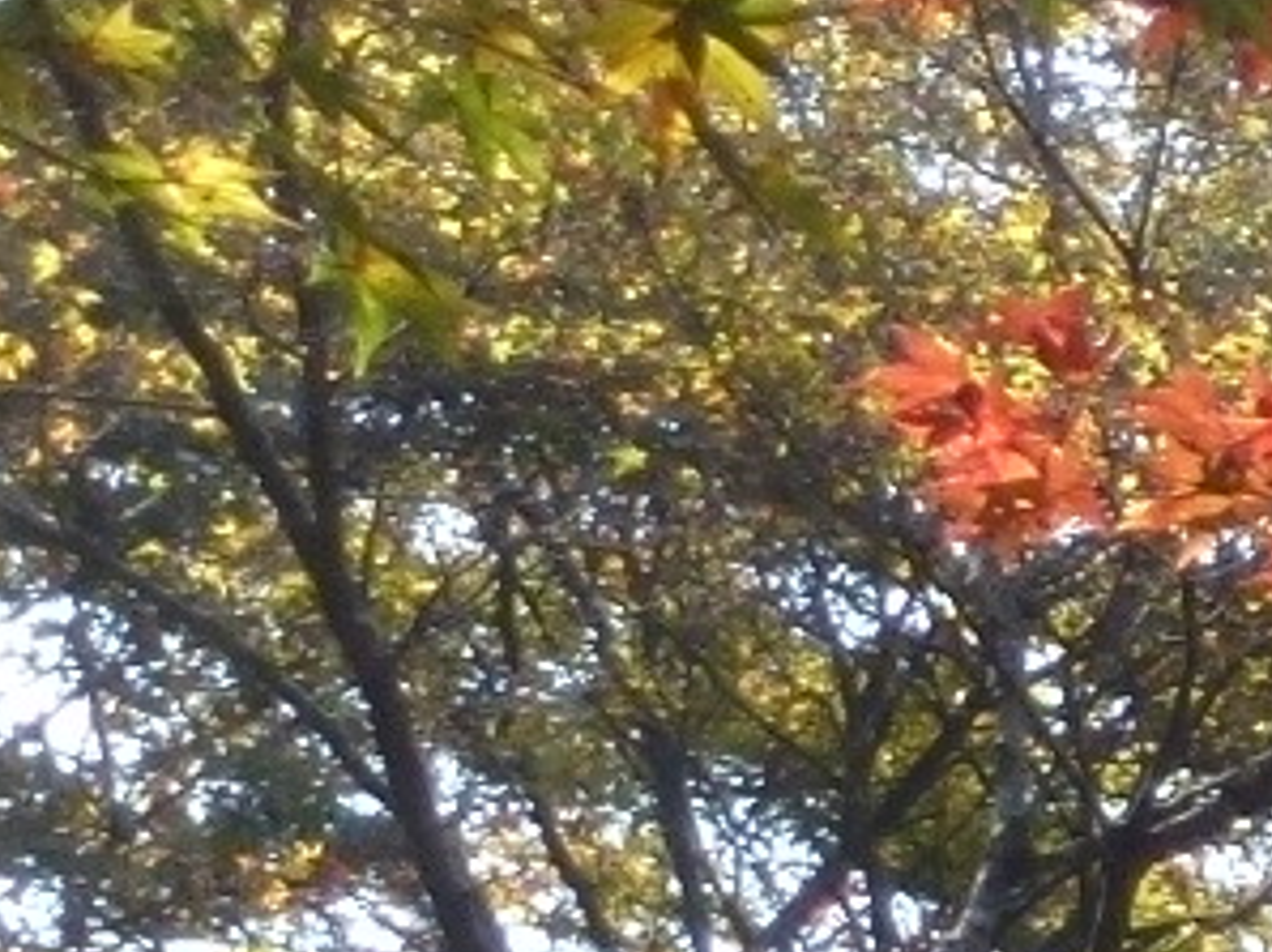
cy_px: 675
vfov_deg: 4.4
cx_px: 4328
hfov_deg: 5.4
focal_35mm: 337
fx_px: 12373
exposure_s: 1/200
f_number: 4.1
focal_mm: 8.7
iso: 100
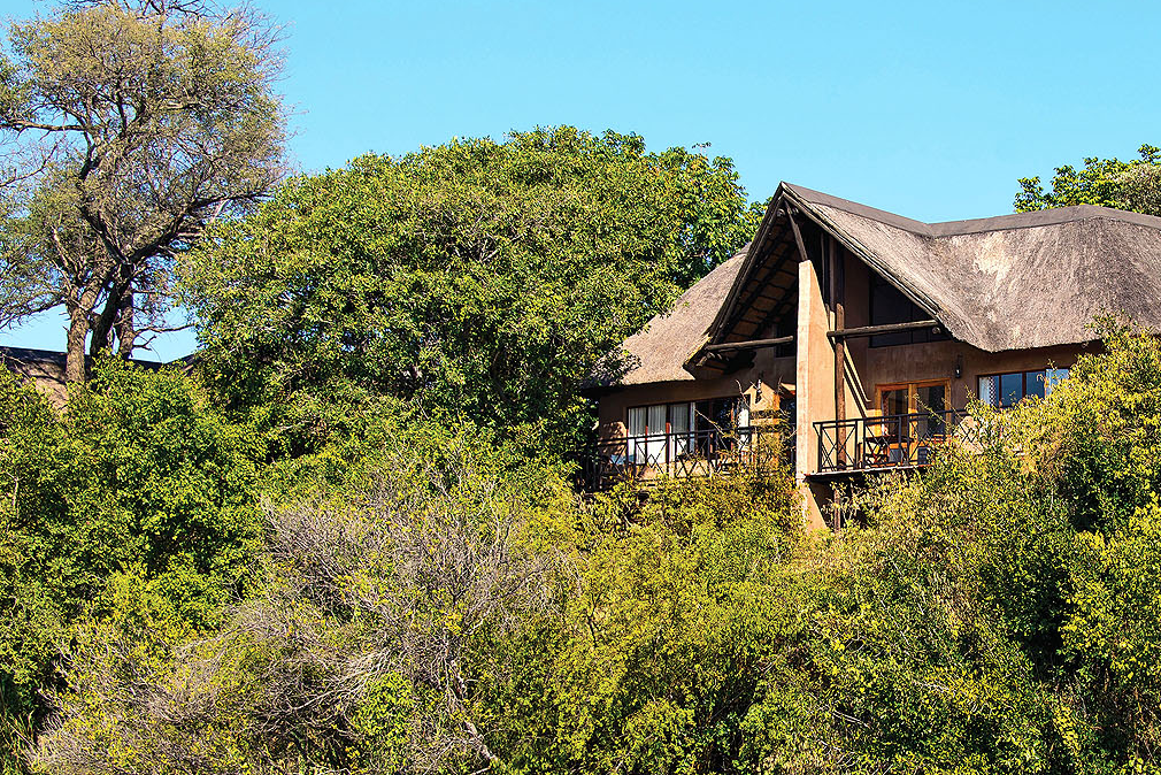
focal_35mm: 103
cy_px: 476
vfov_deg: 13.3
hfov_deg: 19.6
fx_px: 3323
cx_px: 932
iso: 200
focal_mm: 52
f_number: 8
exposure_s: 1/250
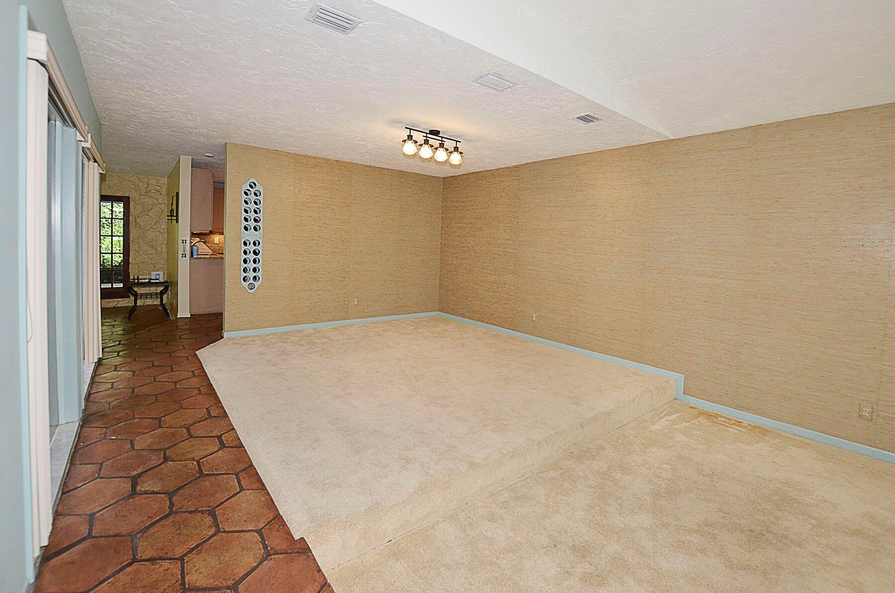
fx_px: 372
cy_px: 296
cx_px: 448
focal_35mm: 15
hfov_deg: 100.5
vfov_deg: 77.1
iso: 640
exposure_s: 1/60
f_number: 6.3
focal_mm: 10
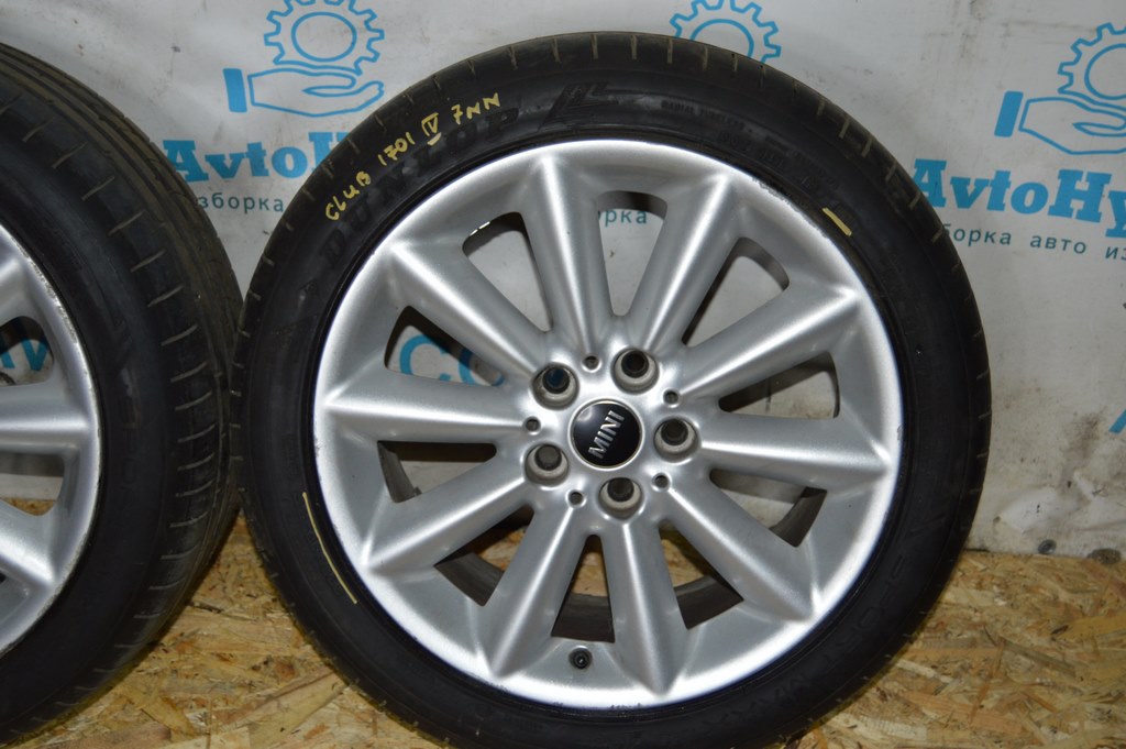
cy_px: 374
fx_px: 1453
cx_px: 563
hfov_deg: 42.4
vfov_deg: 28.9
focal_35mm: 46
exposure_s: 1/60
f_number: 4.2
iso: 900
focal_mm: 31
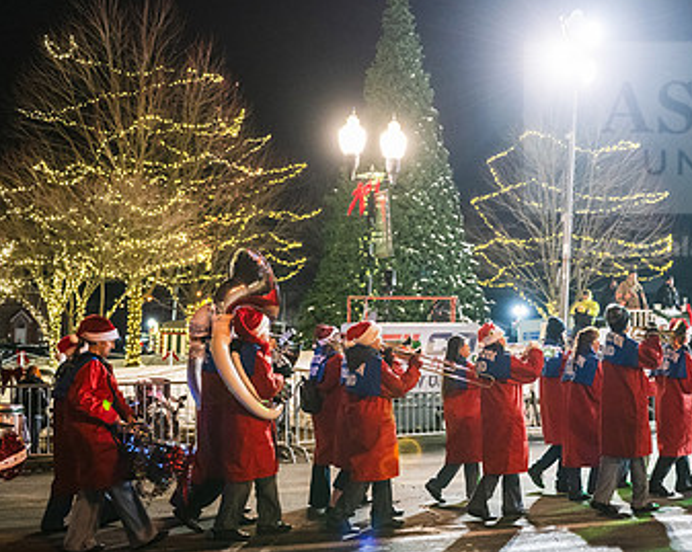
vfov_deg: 27.6
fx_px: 1125
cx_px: 462
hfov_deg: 33.9
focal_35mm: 55
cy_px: 290
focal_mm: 34
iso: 2500
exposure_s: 1/160
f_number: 2.8
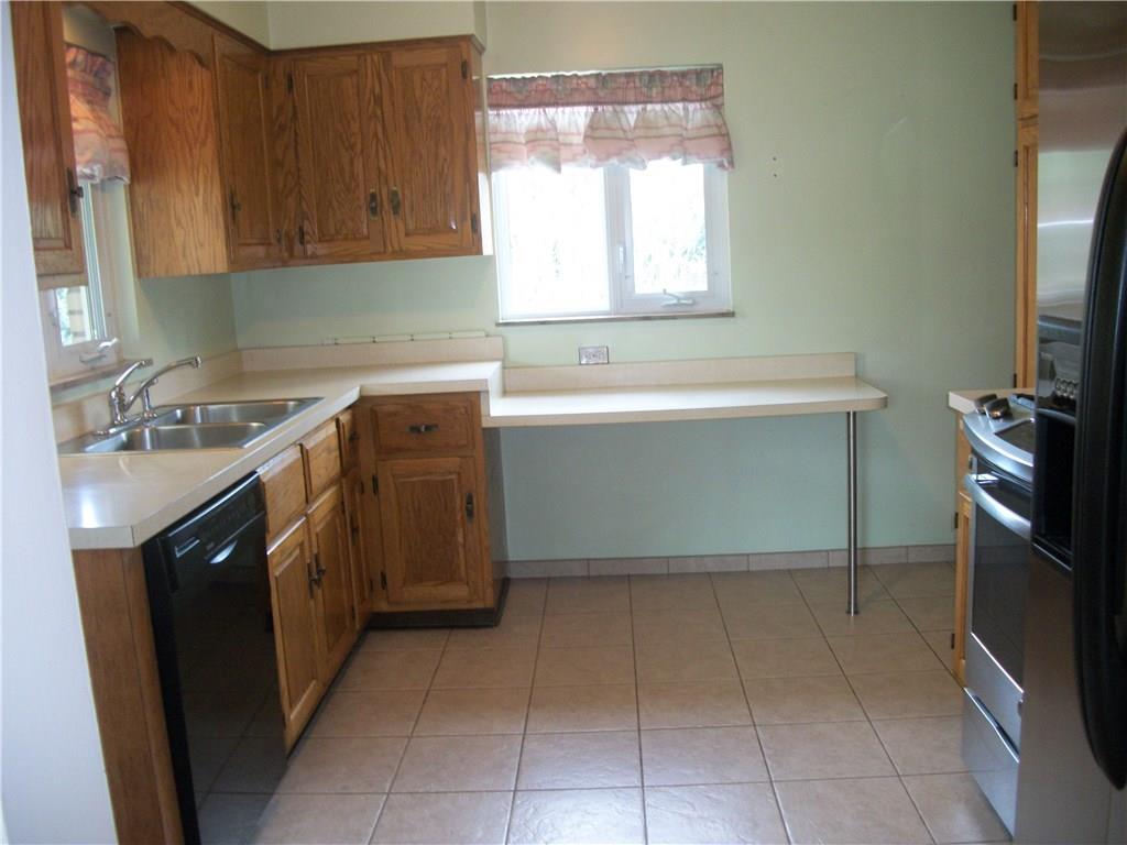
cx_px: 564
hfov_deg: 56.8
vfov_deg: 44.2
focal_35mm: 32
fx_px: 1042
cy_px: 422
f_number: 2.9
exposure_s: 1/30
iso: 160
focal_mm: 5.7
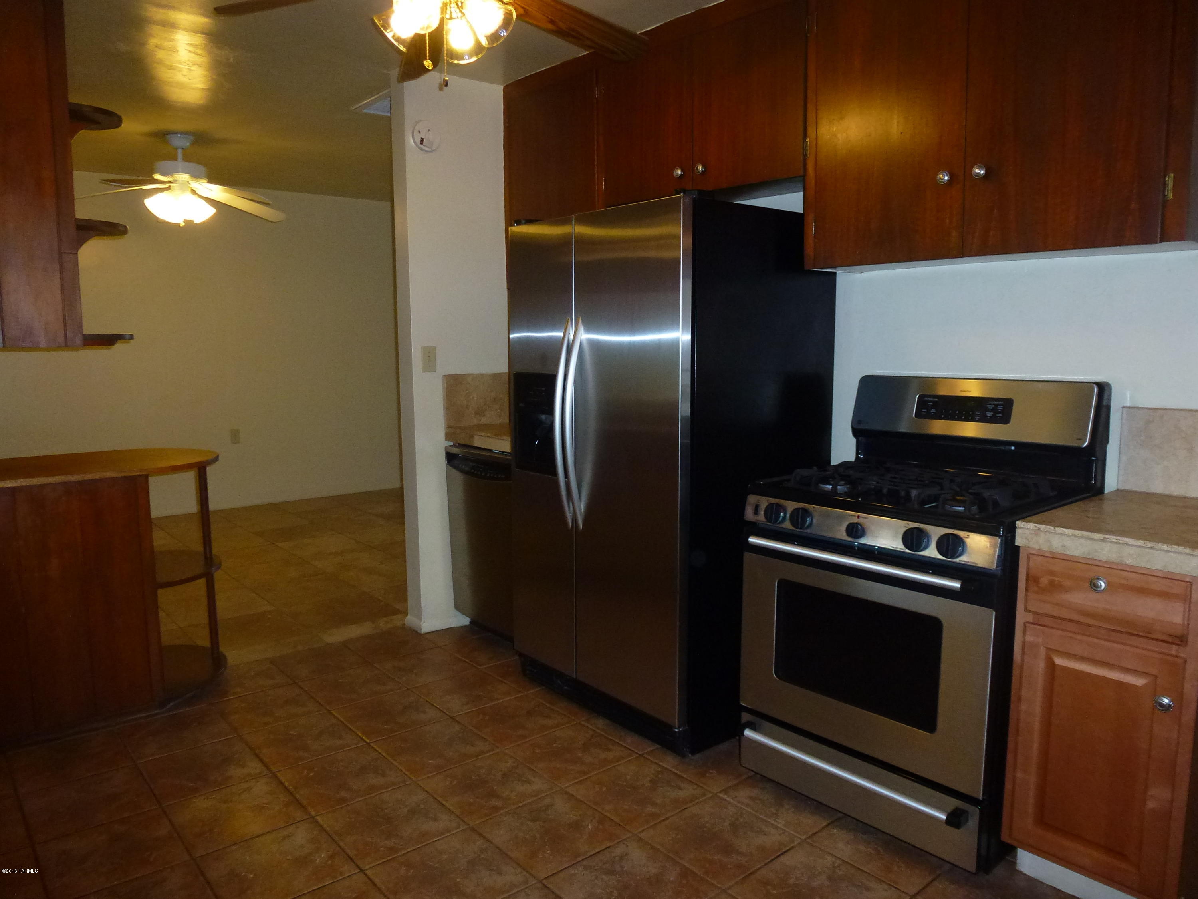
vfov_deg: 56.8
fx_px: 831
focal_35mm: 24
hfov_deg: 71.6
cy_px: 450
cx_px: 599
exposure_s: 1/60
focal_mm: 4.3
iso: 250
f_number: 3.3
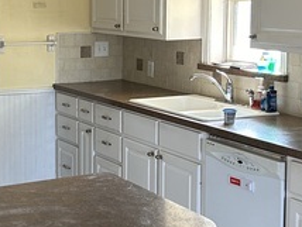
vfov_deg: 18.2
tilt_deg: -7.6
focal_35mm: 81
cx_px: 77
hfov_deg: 23.9
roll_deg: -0.1
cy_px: 80
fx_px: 707
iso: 160
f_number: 1.5
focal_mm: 5.7
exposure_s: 1/60
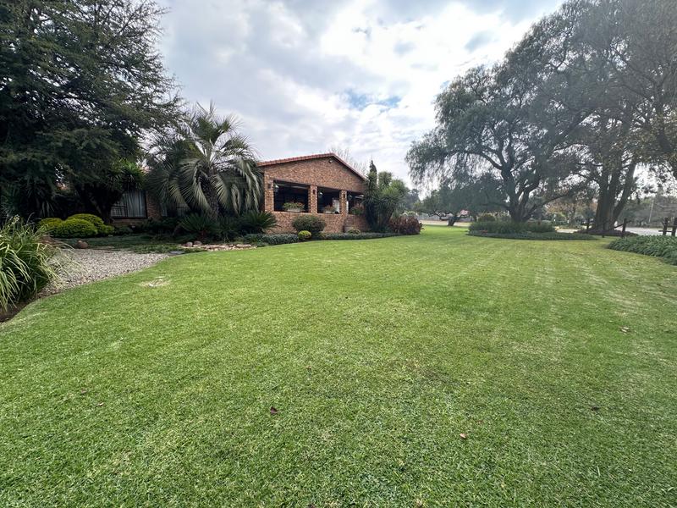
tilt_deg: -5.1
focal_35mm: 14
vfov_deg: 85.7
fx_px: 274
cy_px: 254
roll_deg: -0.7
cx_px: 338
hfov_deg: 102.1
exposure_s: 1/279
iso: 40
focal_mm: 2.22
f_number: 2.2
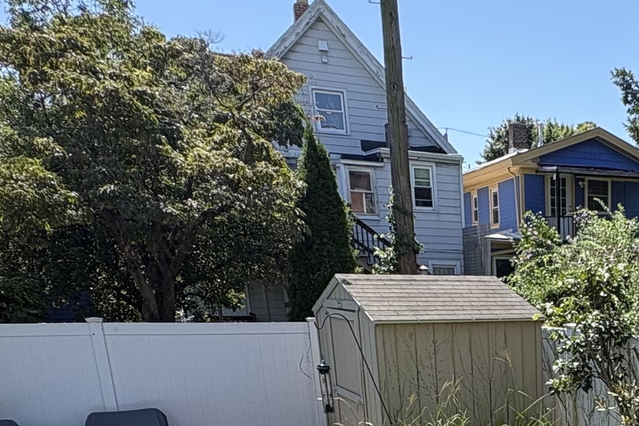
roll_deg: +0.5
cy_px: 539
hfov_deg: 38.9
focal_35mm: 45
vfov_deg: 26.0
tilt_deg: -16.9
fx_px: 799
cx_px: 632
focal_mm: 2.22
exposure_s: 1/573
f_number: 2.2
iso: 40
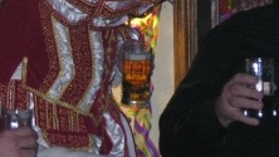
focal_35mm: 408
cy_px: -206
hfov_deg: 5.3
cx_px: 122
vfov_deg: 3.0
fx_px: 3019
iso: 200
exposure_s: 1/60.1
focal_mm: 26.5
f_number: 3.7
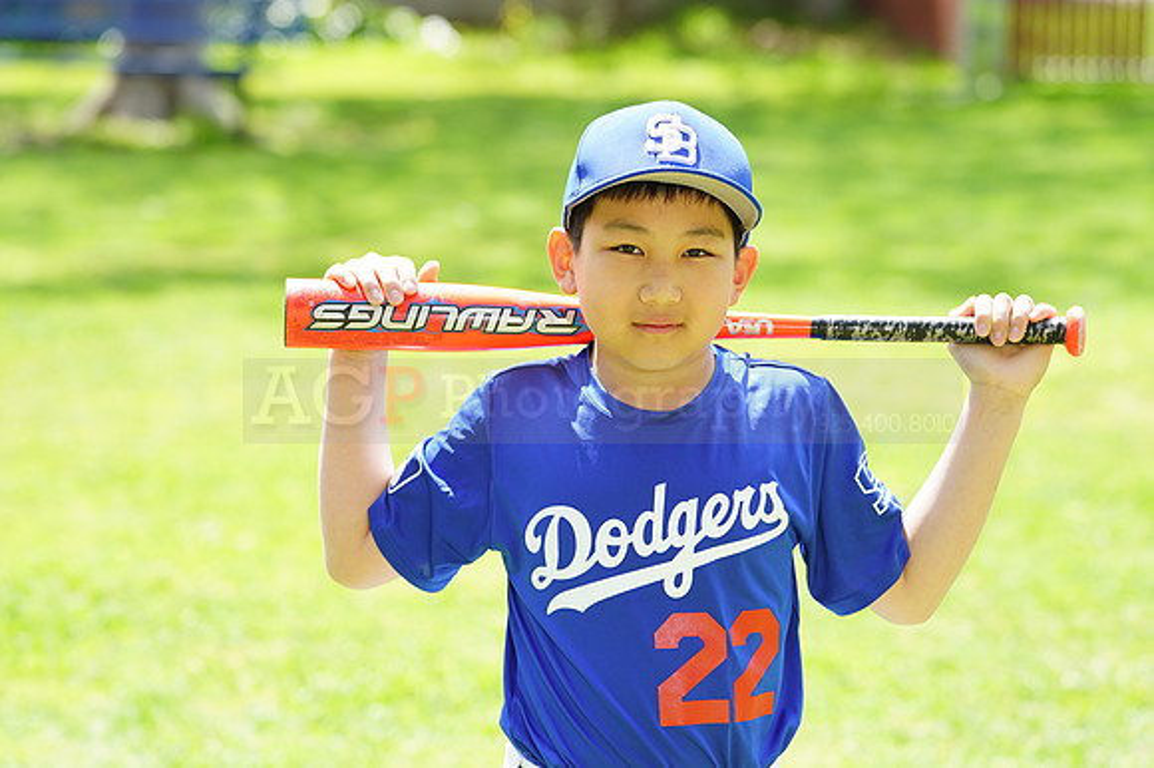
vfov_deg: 7.2
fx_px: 6087
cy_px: 384
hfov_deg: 10.8
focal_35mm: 190
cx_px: 577
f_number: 6.3
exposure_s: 1/200
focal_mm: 190
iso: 200
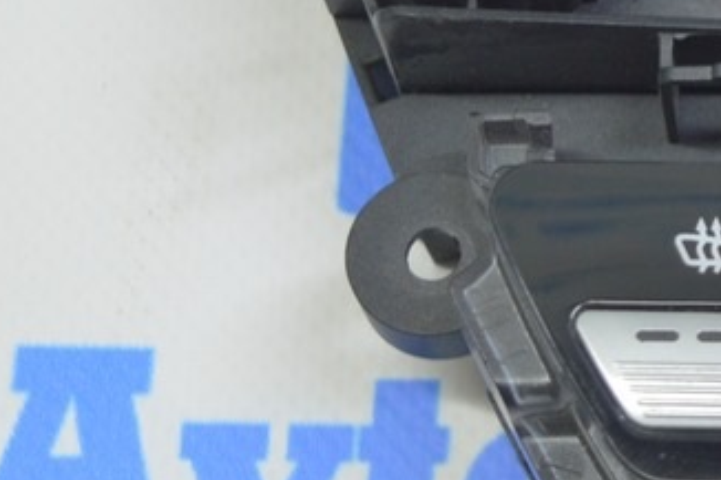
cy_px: 109
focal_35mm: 179
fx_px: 3583
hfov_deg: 11.0
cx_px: 1121
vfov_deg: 7.7
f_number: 5.6
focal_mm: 38
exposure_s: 1/20
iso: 400
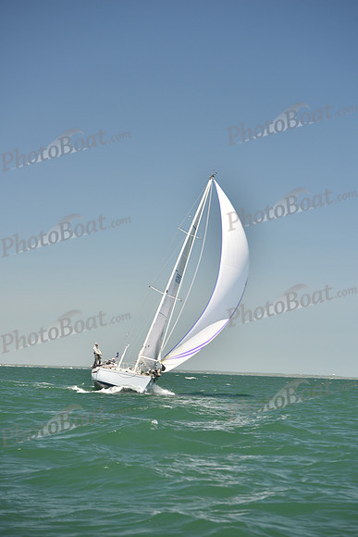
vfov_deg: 22.6
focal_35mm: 90
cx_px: 179
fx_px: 1342
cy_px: 268
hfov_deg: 15.2
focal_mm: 90
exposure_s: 1/800
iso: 250
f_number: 4
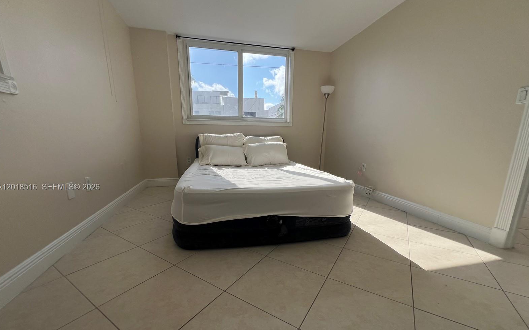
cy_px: 187
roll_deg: -0.9
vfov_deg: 78.2
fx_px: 202
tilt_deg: -12.6
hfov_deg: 105.3
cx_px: 264
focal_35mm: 14
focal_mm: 1.57
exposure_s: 1/442
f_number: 1.8
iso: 32
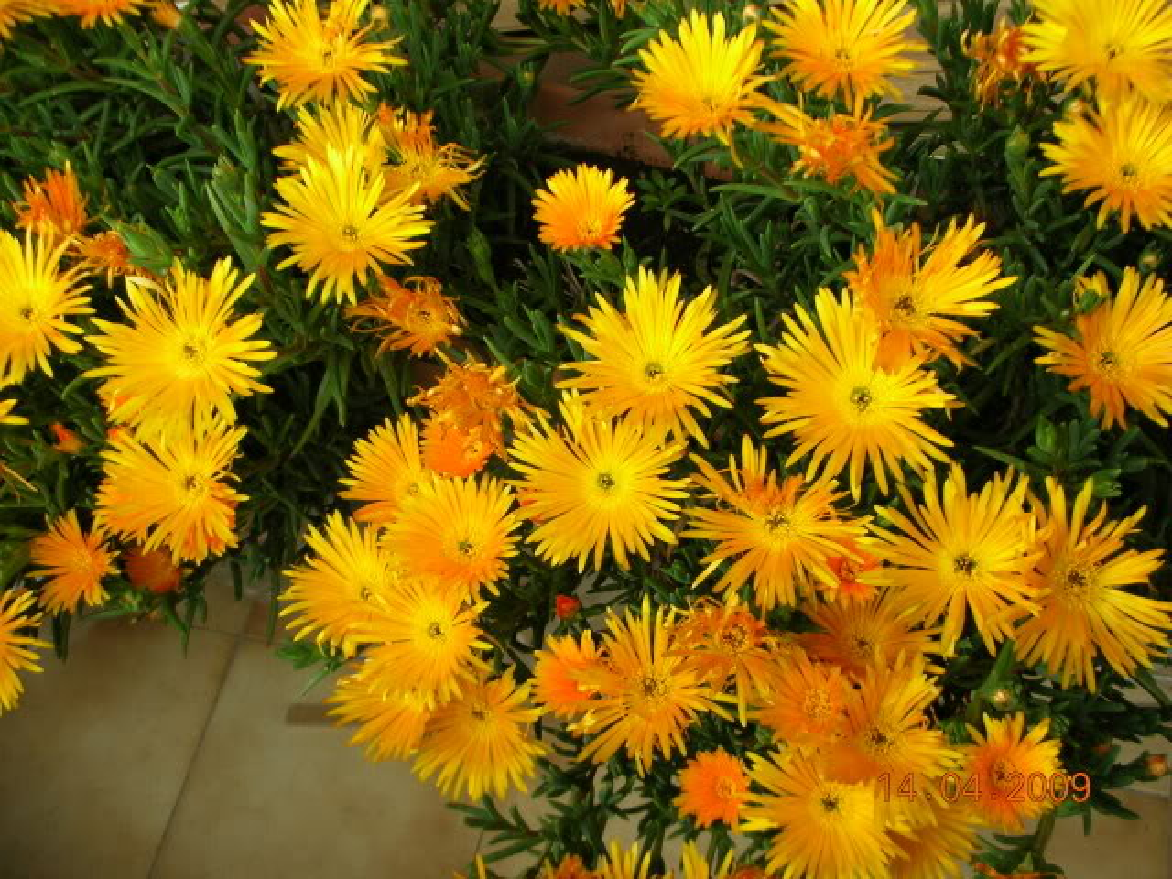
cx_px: 586
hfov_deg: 41.2
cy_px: 440
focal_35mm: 46
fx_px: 1557
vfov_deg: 31.5
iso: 50
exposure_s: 1/54.2
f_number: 3.5
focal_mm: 7.7
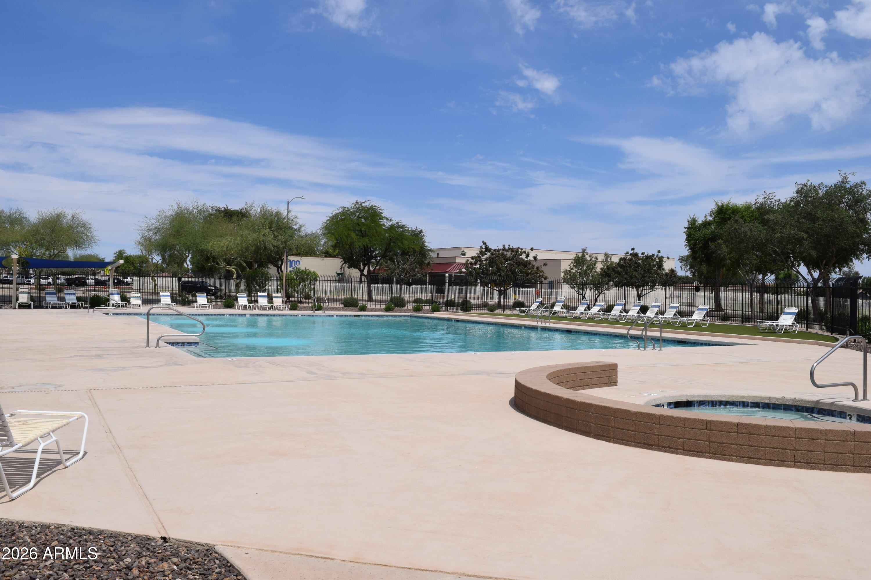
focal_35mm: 30
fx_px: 726
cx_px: 436
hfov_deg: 61.9
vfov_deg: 43.6
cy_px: 290
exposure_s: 1/500
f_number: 11
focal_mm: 20
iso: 200
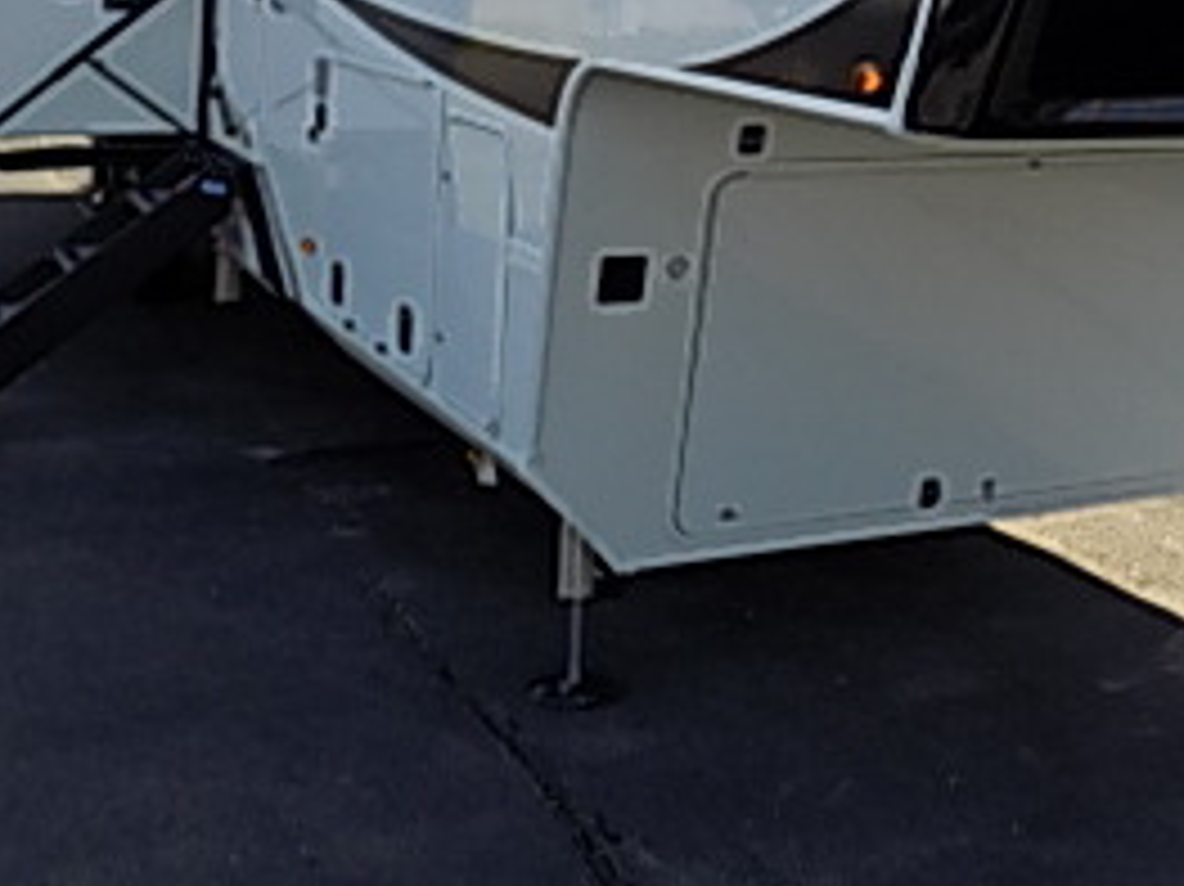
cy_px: -153
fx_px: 1915
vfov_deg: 23.9
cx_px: 932
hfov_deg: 33.5
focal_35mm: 56
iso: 80
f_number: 3.1
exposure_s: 1/500
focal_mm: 4
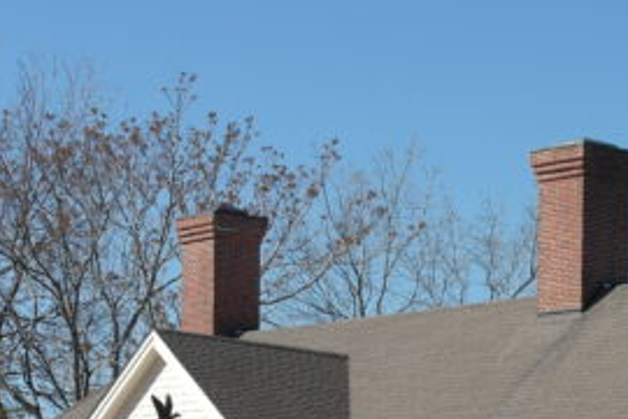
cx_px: 537
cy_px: 482
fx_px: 2634
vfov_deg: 9.0
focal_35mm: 151
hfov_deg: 13.5
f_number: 7.1
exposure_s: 1/320
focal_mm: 35
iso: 100
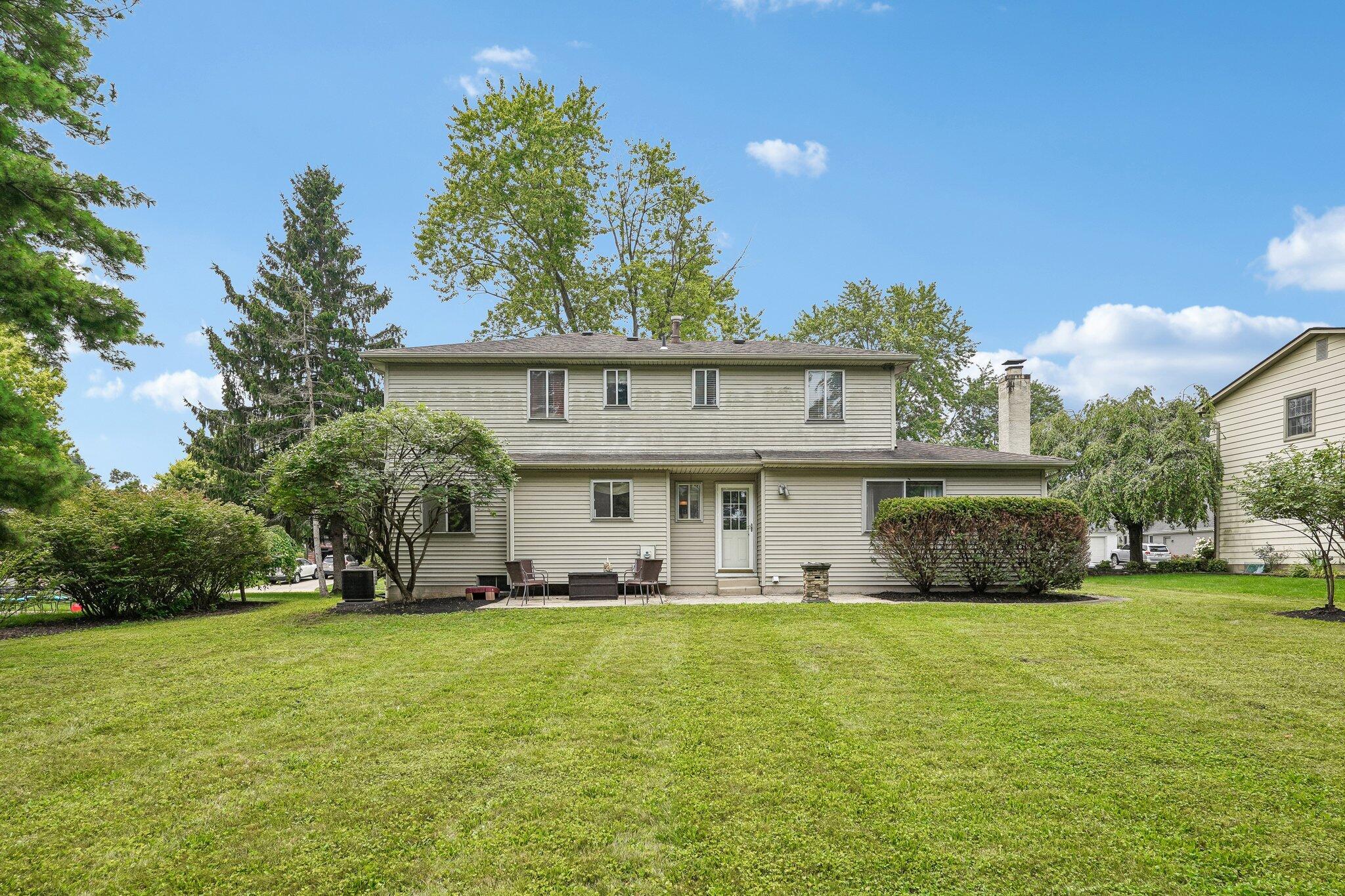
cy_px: 448
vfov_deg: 64.5
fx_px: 710
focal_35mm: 19
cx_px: 672
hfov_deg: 86.9
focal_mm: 19
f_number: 8
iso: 100
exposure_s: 1/250
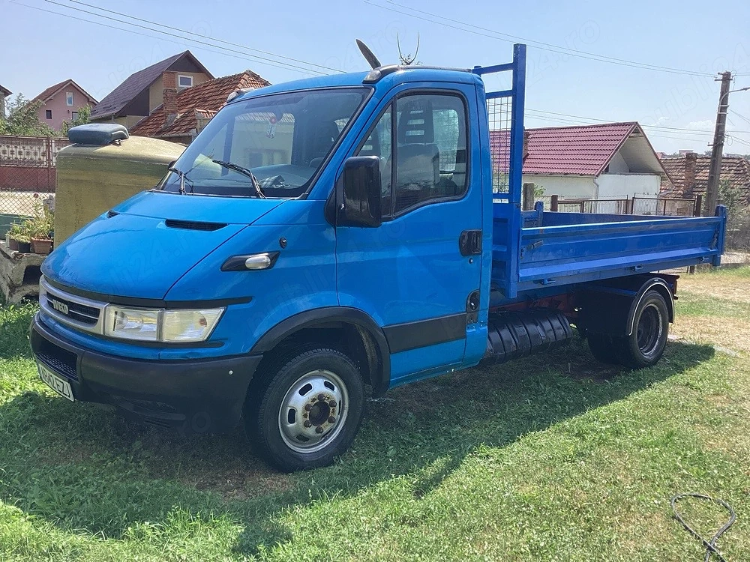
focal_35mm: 31
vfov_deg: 45.4
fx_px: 672
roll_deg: -2.8
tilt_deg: -11.1
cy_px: 281
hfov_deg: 58.4
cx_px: 375
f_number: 2.4
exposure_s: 1/578
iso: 25
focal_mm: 3.3
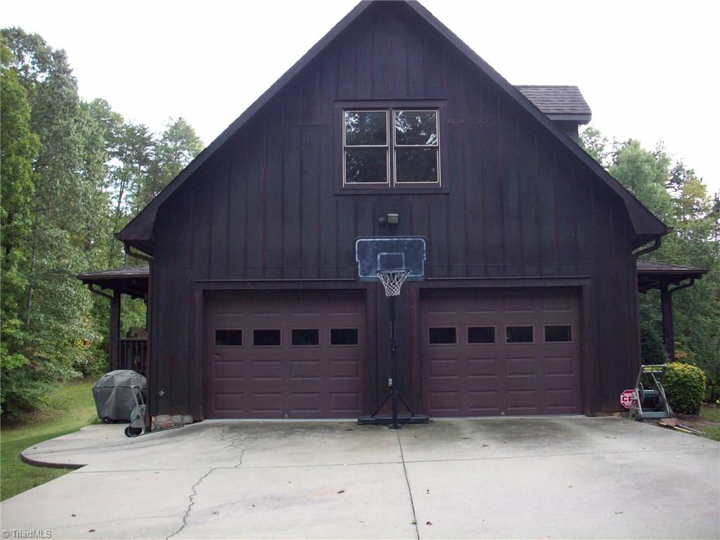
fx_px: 770
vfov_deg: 38.7
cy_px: 270
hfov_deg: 50.1
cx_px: 360
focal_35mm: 37
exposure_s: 1/218
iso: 80
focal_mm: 6.2
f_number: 2.8
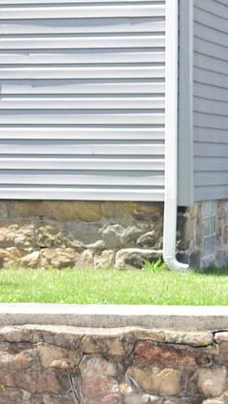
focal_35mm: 210
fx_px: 2253
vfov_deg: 10.2
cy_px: 82
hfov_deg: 5.5
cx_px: -386
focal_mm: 40
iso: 250
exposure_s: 1/320
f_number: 9
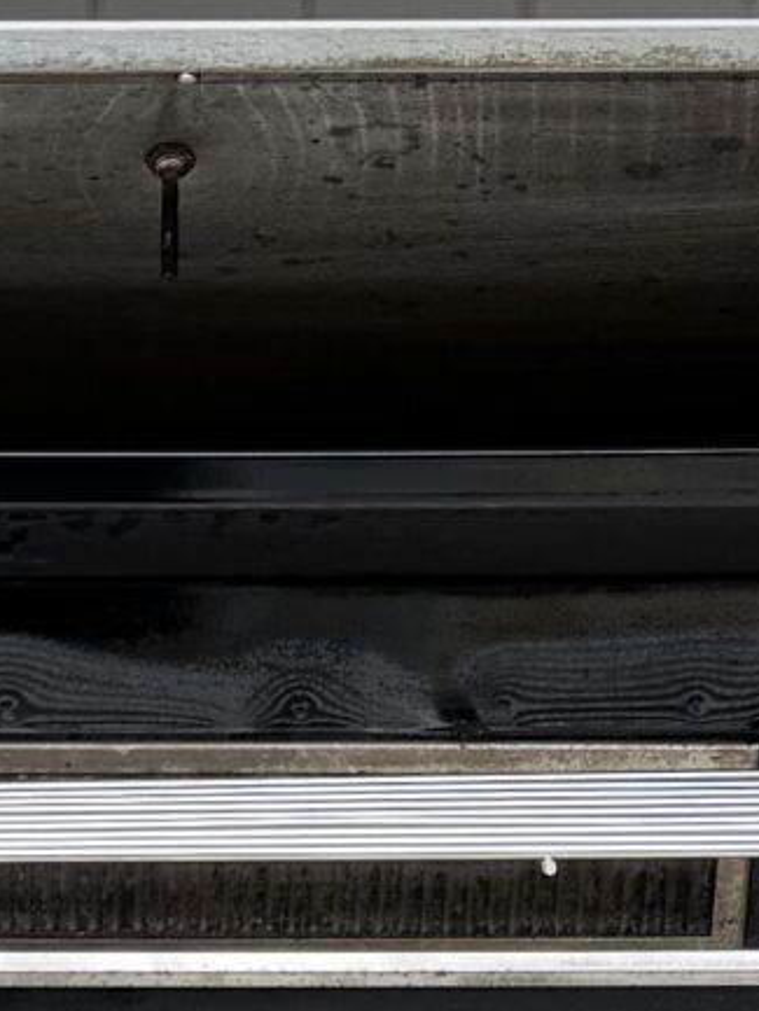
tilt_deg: -18.6
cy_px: 1403
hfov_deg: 10.3
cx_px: -84
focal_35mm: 142
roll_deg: -1.1
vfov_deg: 13.3
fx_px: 4149
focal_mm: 6.76
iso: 80
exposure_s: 1/607
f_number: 1.78
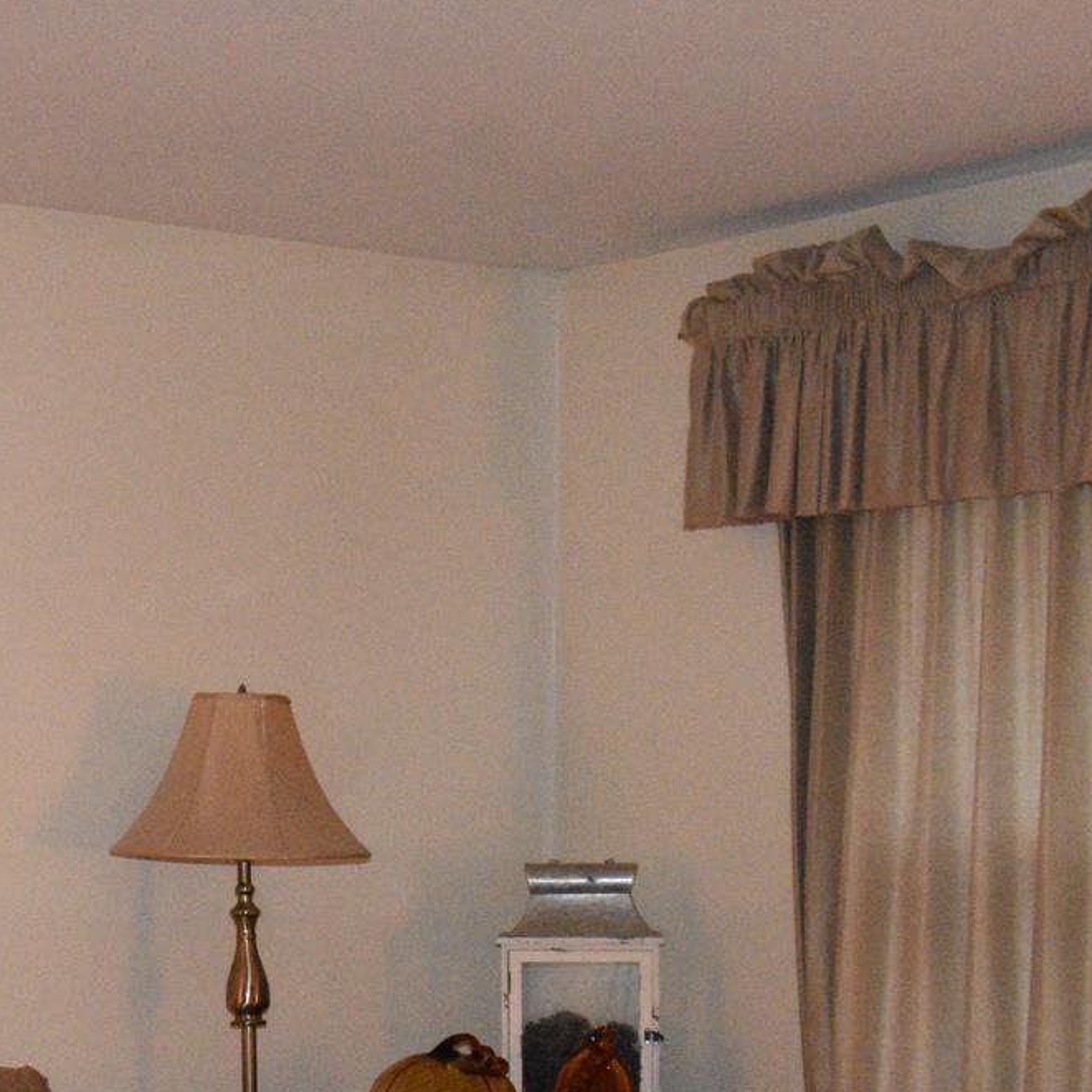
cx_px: 236
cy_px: 1010
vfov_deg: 21.4
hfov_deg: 21.7
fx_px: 2820
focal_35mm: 79
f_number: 5.6
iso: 6400
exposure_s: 1/60
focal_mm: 20
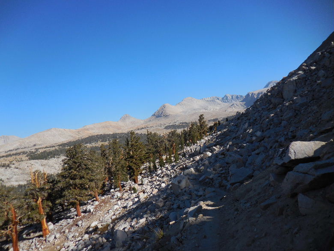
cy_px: 126
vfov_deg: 54.9
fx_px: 241
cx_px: 167
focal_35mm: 25
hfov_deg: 69.4
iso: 125
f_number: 3.3
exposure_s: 1/1600
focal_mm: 4.5
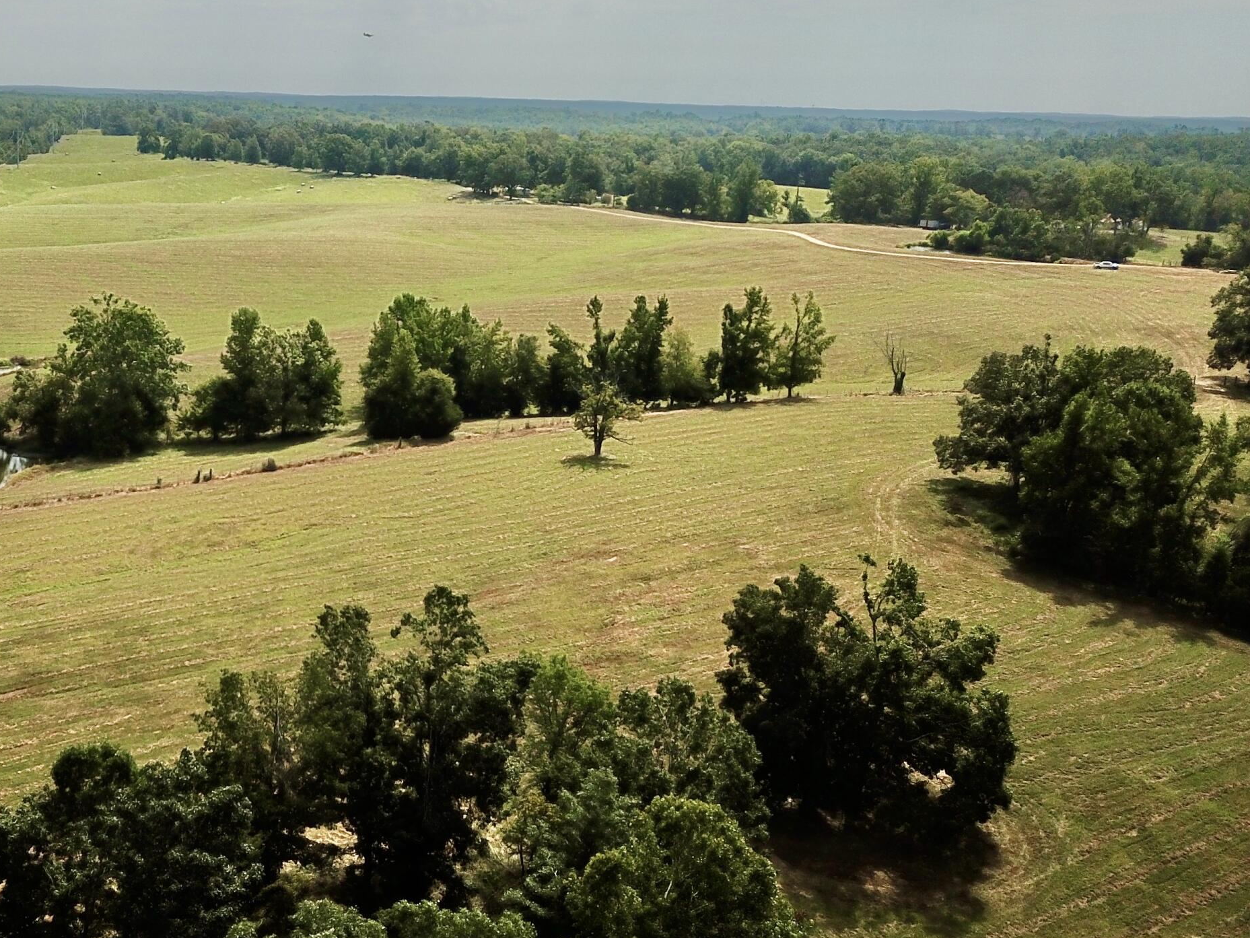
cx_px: 258
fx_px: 1517
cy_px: 470
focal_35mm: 42
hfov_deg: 42.8
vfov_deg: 34.4
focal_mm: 4.73
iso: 100
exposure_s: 1/3003
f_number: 2.2
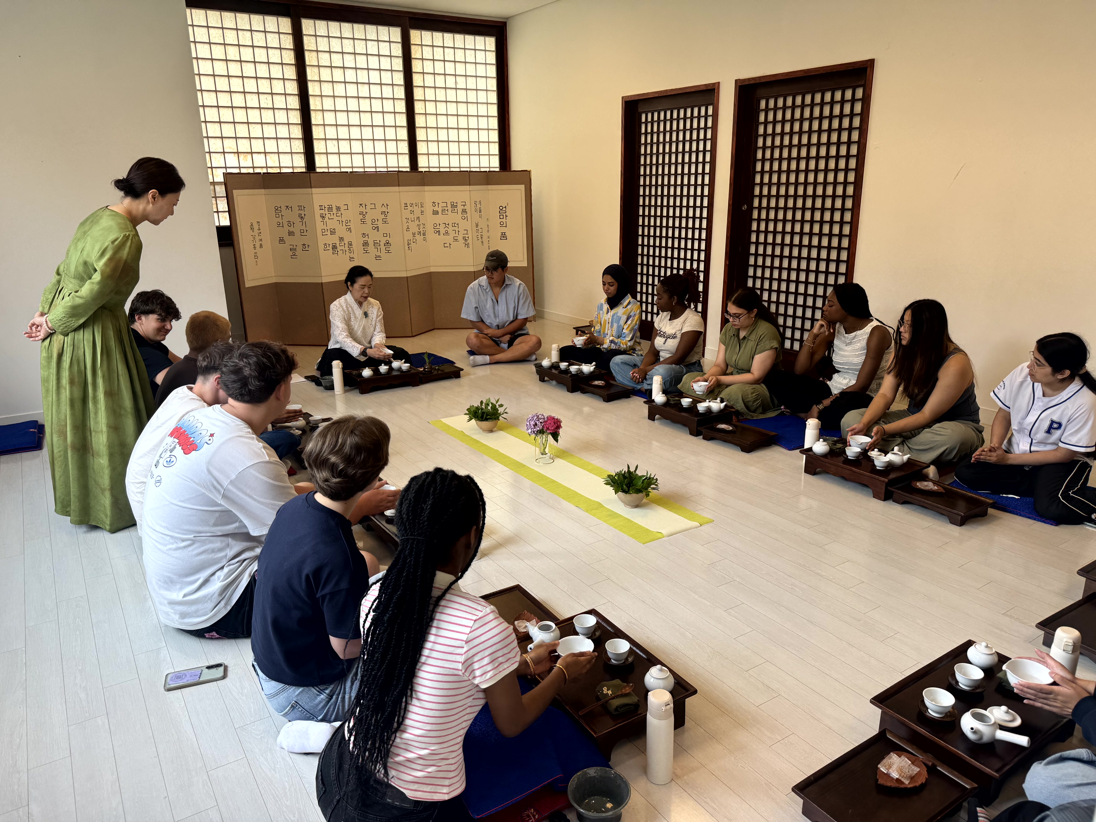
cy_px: 411
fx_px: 760
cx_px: 548
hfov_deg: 71.6
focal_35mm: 24
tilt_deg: -16.6
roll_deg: +1.5
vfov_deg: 56.8
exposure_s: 1/120
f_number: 1.78
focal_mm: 6.76
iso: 50
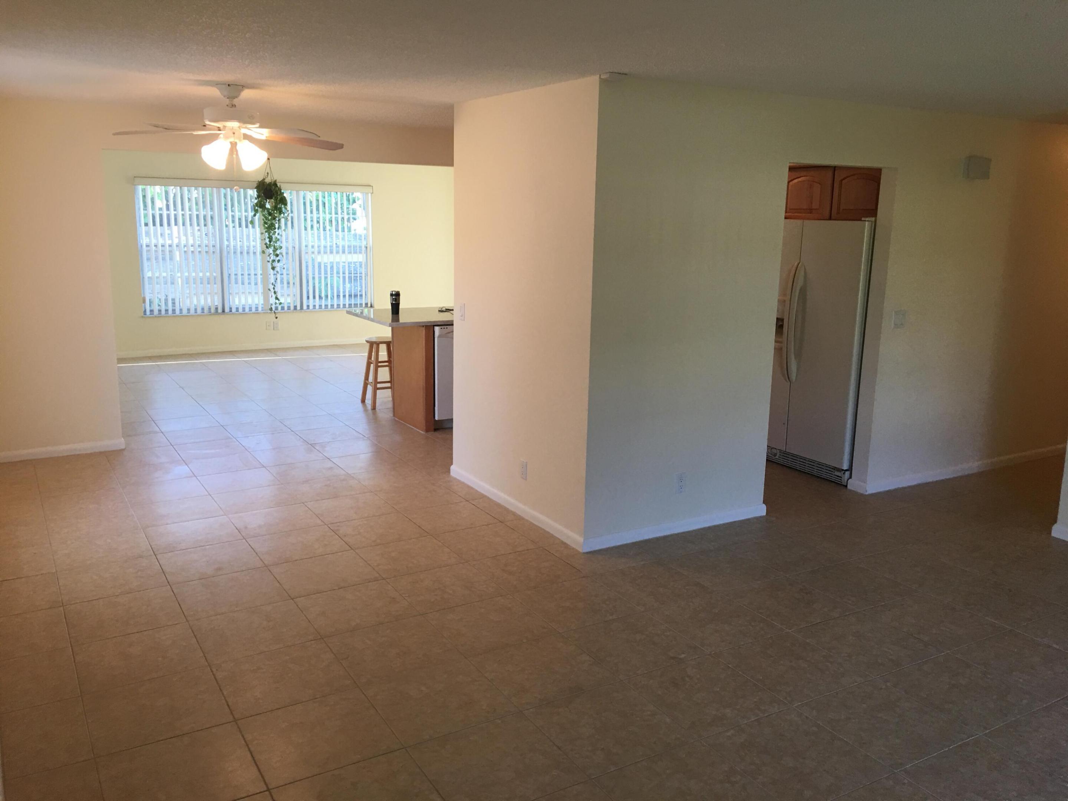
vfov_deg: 48.2
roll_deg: -1.2
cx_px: 534
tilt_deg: -10.5
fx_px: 895
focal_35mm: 29
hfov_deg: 61.7
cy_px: 400
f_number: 2.2
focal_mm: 4.15
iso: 32
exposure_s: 1/30
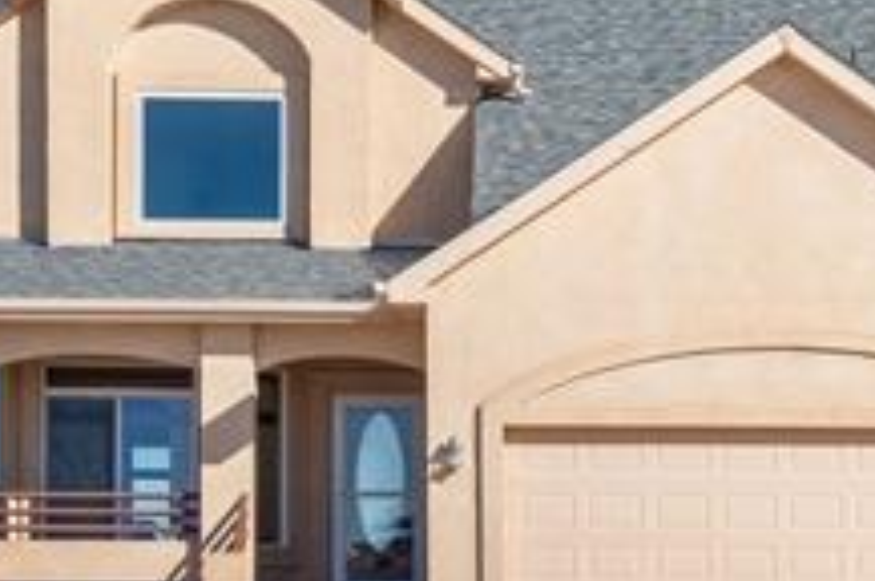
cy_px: 418
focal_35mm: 103
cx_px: 605
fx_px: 2500
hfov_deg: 19.8
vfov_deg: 13.2
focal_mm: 35
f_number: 5.6
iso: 200
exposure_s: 1/1500
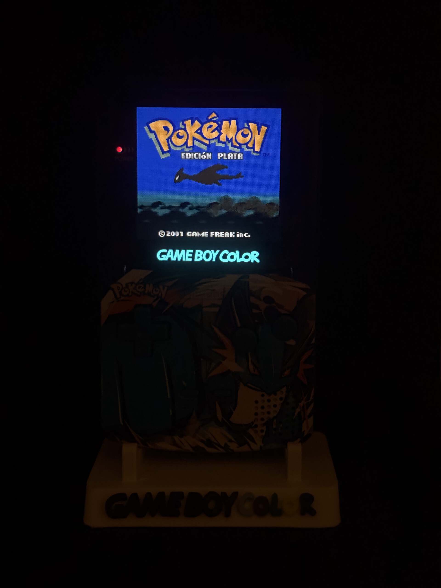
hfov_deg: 28.0
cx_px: 220
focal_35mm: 52
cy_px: 294
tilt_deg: -8.0
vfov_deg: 36.8
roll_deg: +0.9
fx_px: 883
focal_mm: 5.96
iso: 400
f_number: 1.6
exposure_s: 1/30
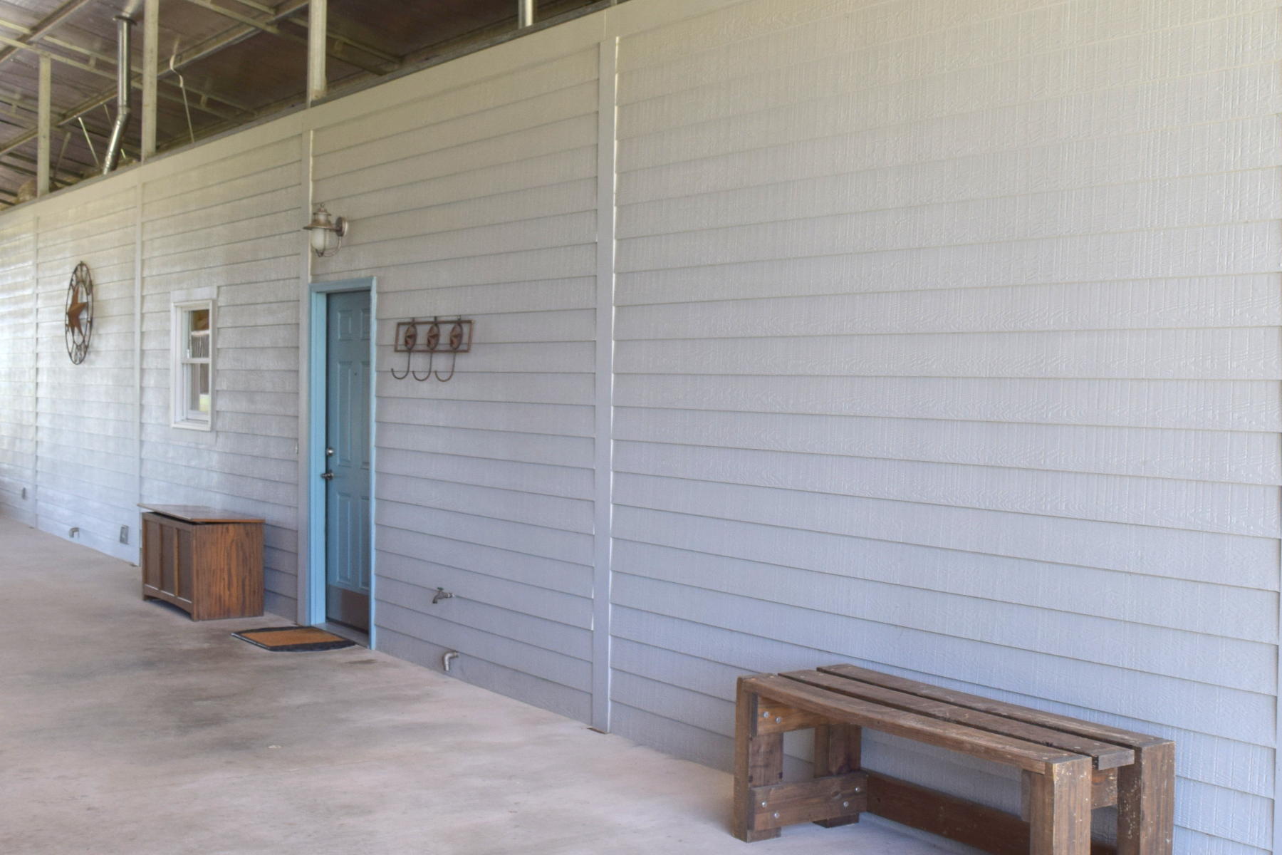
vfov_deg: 29.9
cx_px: 795
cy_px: 416
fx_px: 1602
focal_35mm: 45
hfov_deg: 43.3
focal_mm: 18
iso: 400
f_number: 6.3
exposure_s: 1/160
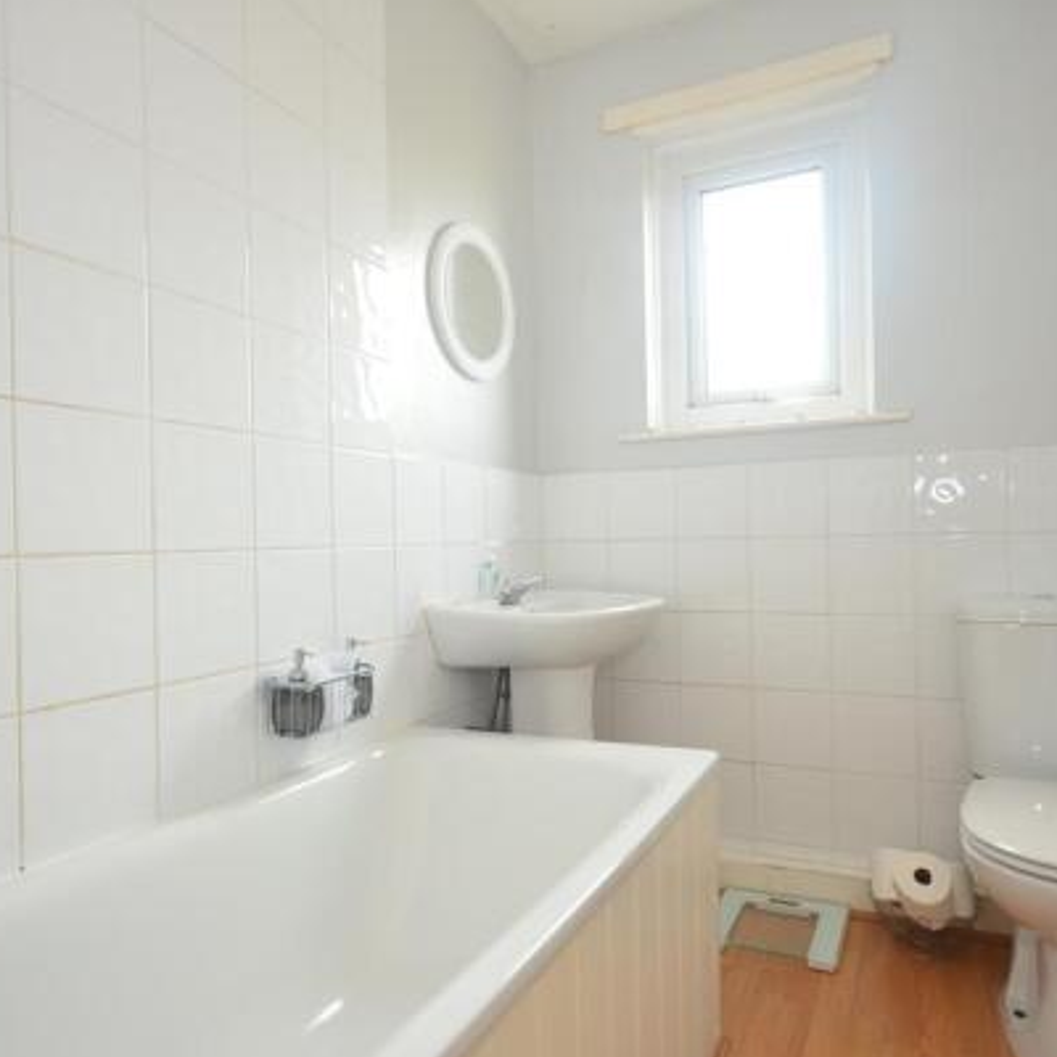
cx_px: 534
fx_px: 864
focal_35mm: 25
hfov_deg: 62.9
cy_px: 531
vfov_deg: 62.9
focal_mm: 12
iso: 200
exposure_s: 1/10
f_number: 5
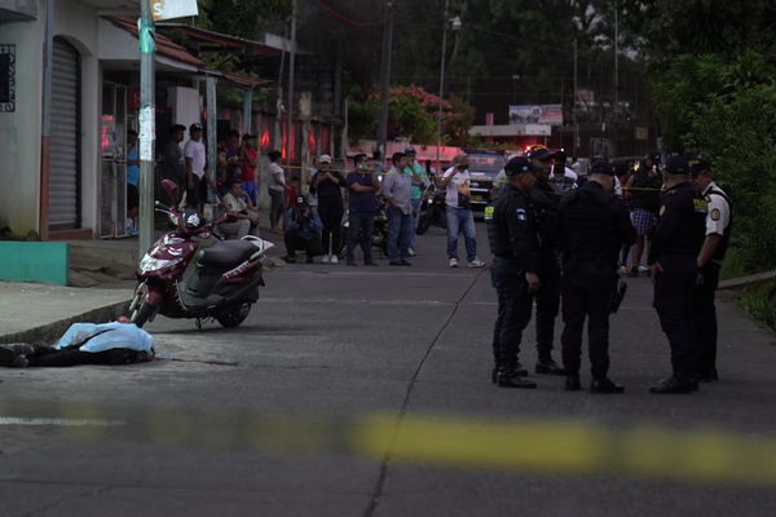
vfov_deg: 13.0
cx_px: 388
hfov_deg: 19.5
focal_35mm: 105
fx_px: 2263
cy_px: 258
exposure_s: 1/100
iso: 2000
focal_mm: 70
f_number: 2.8
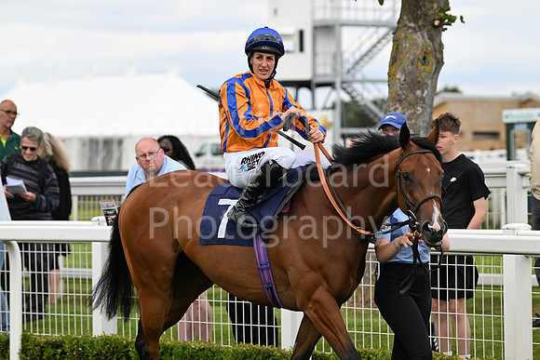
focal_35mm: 175
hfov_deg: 11.7
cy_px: 180
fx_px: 2625
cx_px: 270
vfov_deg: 7.9
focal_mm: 175
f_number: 5.6
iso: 640
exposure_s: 1/1250
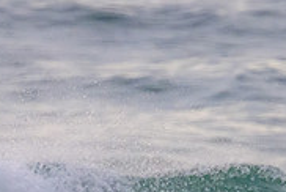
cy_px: 227
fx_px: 20251
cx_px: 118
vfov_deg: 0.5
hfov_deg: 0.8
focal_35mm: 2545
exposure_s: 1/2000
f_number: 11
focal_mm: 800
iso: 7200
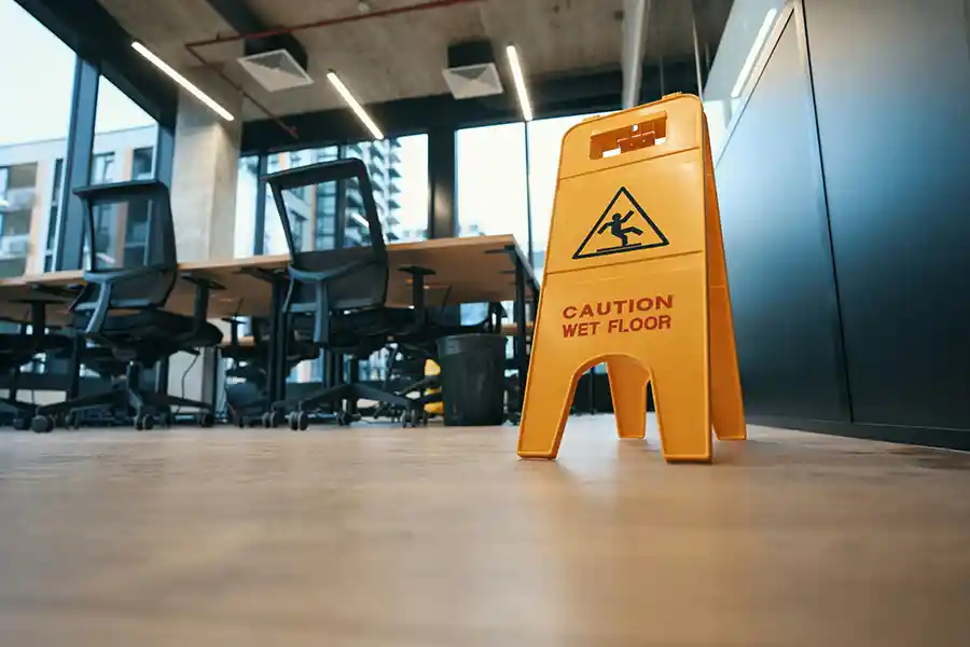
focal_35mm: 20
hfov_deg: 84.0
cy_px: 324
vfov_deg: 61.9
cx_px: 485
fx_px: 539
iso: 640
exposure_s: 1/200
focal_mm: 20
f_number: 2.8
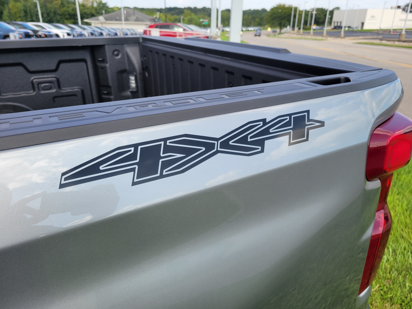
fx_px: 309
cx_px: 206
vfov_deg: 53.1
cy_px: 154
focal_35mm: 26
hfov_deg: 67.3
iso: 40
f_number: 1.8
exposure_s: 1/838
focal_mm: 5.4
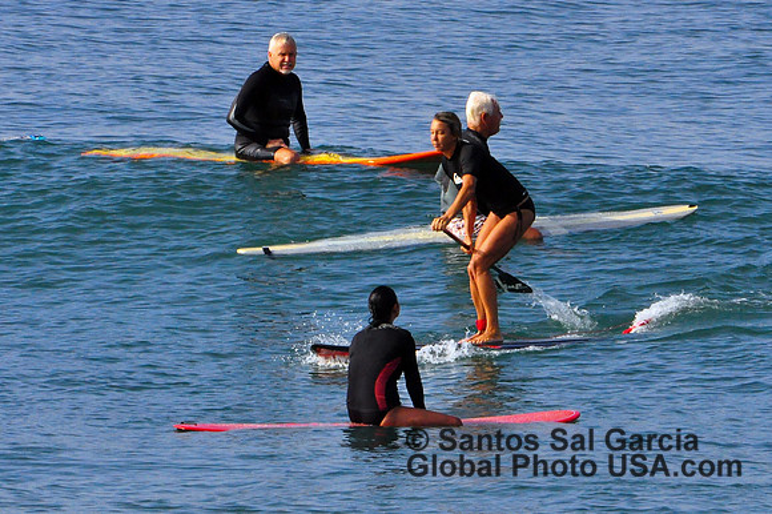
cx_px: 386
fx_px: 17681
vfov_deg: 1.7
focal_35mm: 825
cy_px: 257
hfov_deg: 2.5
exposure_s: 1/500
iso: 1250
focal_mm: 550
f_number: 20
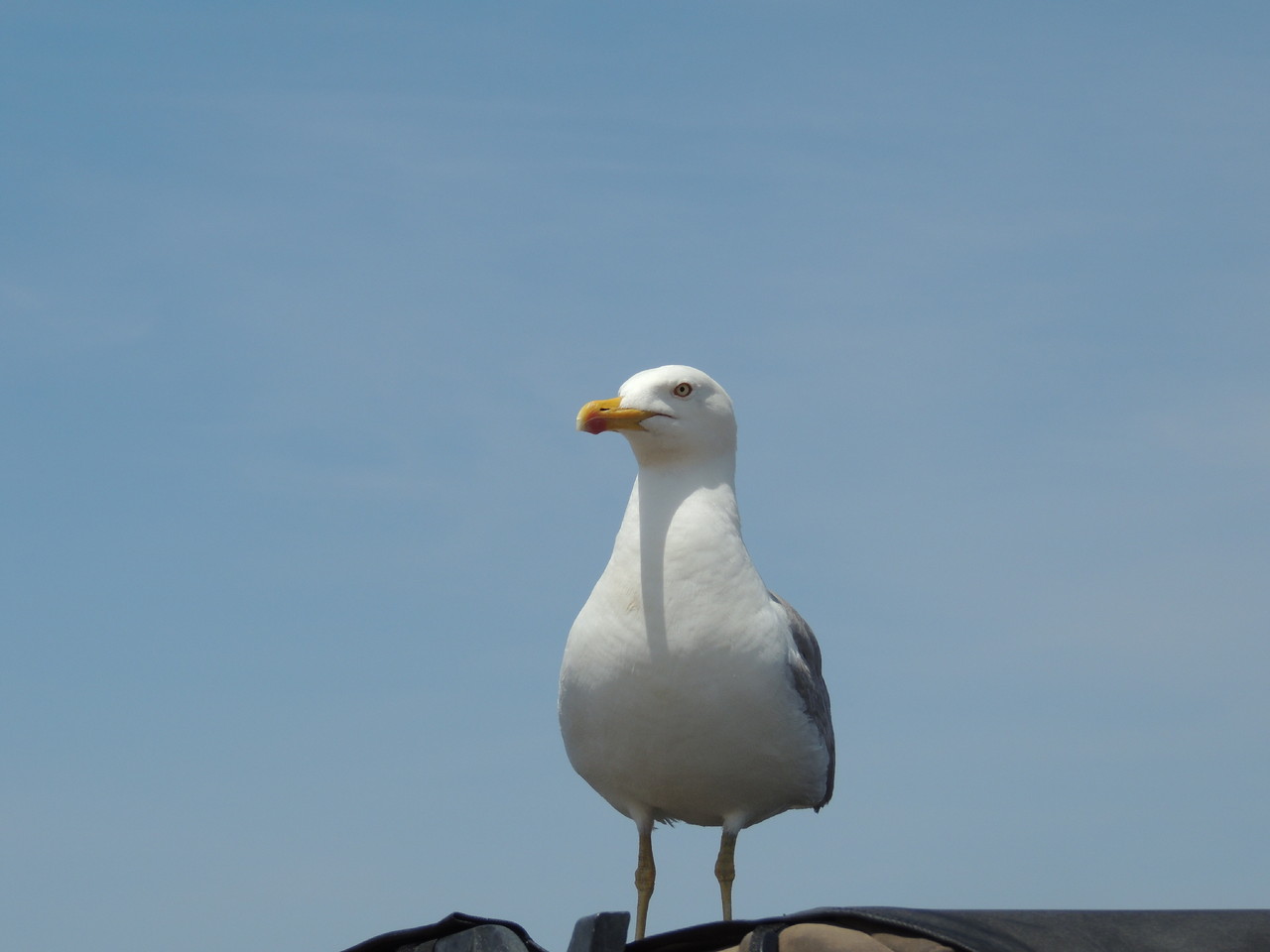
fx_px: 4403
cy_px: 476
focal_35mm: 120
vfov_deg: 12.3
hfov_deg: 16.4
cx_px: 635
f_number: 4.2
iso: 100
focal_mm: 21.4
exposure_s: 1/1600
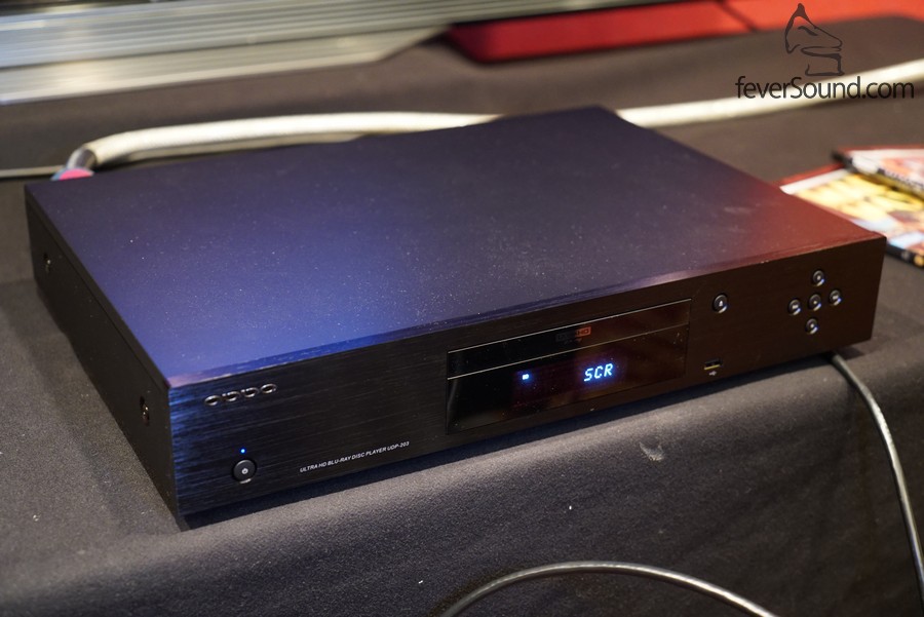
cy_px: 308
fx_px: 1310
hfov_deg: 38.9
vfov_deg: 26.5
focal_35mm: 51
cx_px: 462
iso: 3200
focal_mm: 51
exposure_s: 1/30
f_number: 4
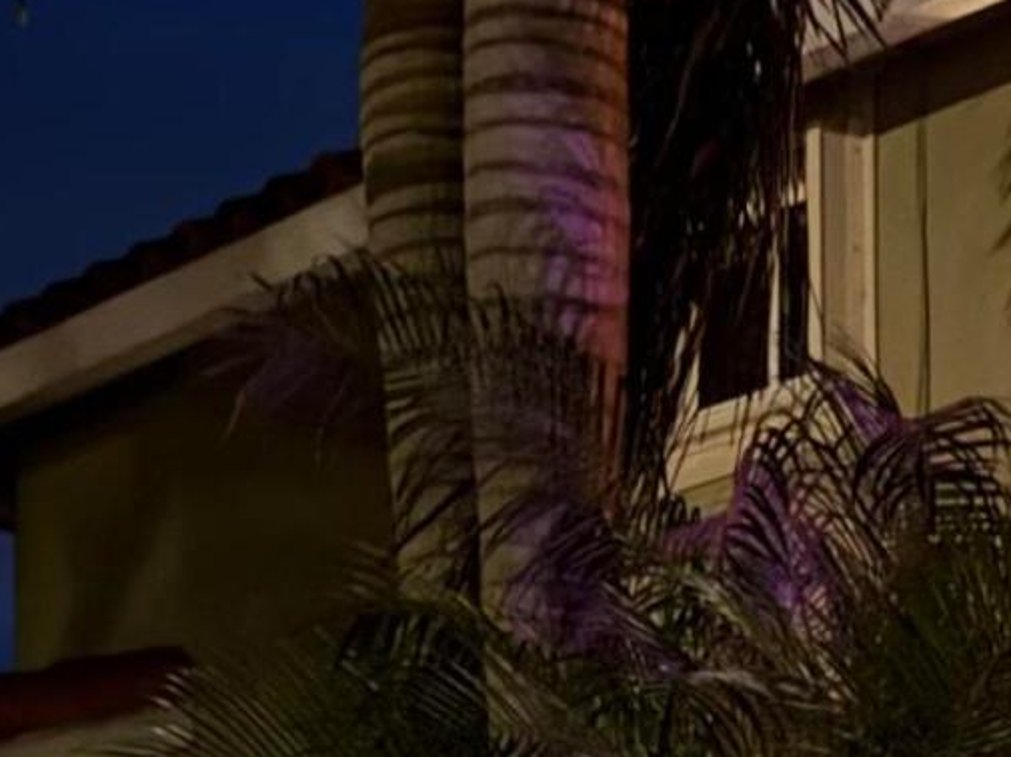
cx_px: 1848
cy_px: 1720
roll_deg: -0.2
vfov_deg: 9.7
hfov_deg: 13.0
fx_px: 3998
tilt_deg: -0.2
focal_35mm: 137
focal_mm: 6.76
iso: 1250
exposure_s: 1/5
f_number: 1.78
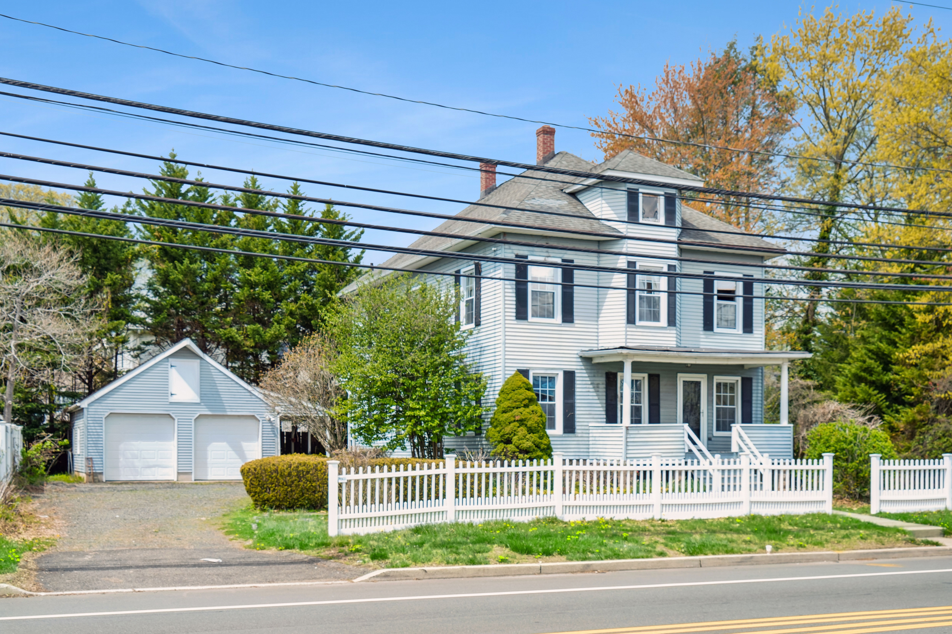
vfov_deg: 35.9
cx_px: 476
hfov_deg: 51.9
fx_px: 978
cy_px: 317
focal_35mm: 37
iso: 500
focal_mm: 37
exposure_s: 1/250
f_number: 8
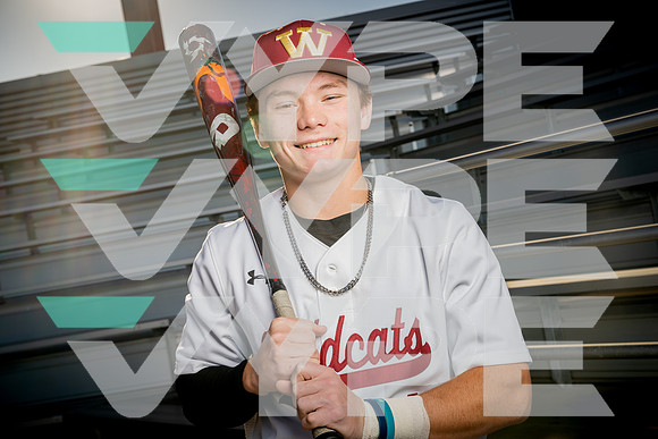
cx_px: 329
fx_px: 987
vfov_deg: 25.1
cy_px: 220
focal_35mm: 54
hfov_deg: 36.9
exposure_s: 1/250
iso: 125
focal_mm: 54
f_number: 9
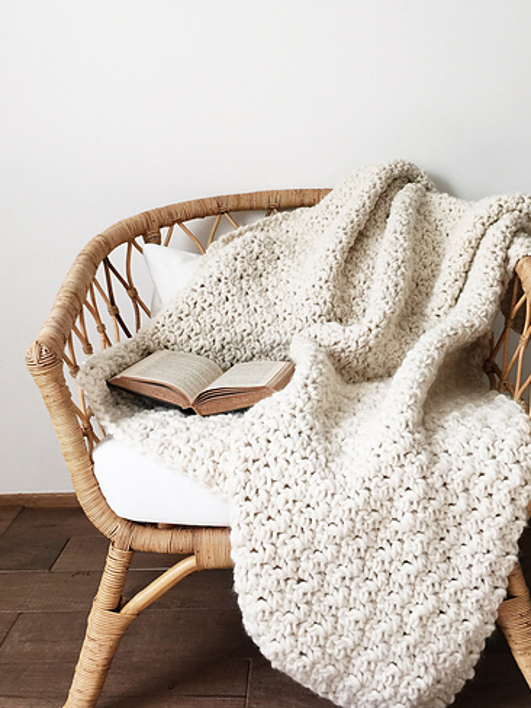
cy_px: 283
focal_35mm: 38
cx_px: 296
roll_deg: +0.6
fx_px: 777
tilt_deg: -8.3
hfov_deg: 37.7
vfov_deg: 48.7
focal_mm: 4.15
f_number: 2.2
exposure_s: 1/40
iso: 40
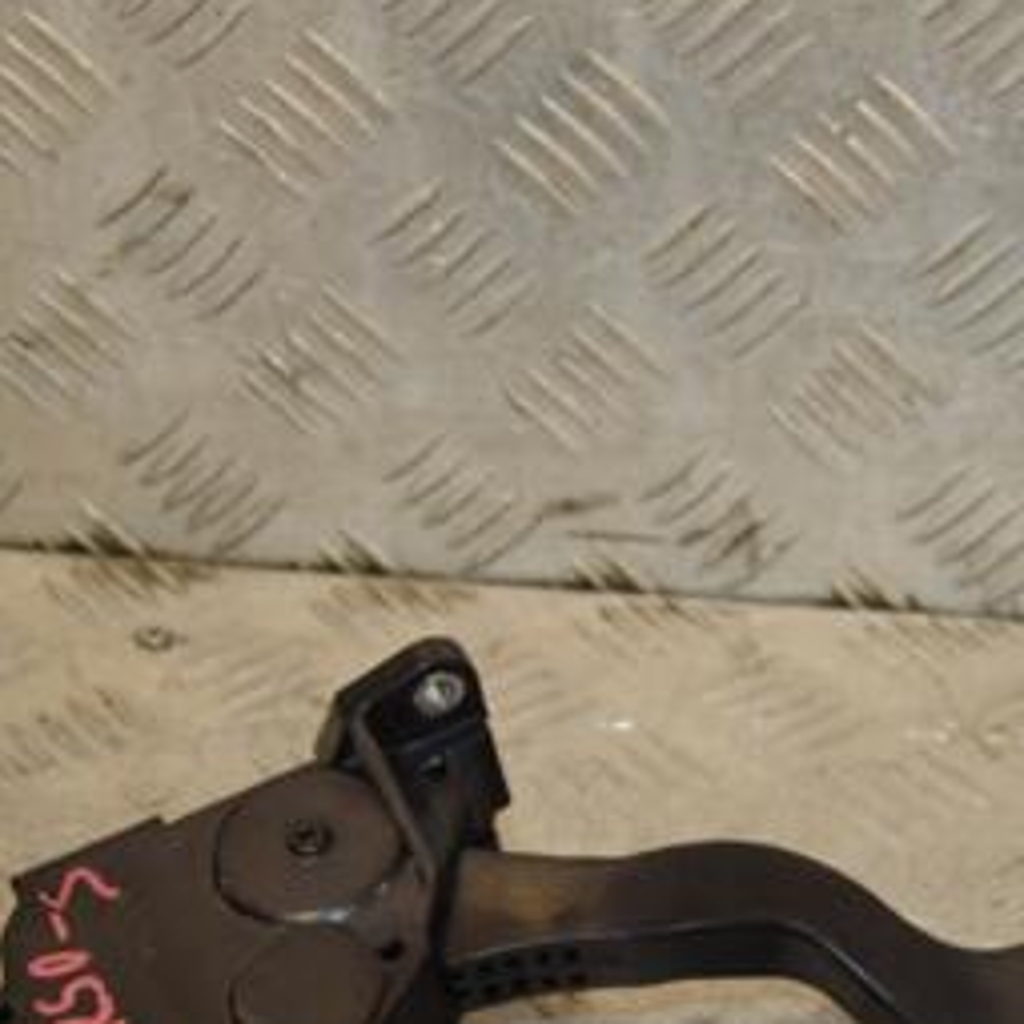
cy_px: 787
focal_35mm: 120
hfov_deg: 14.5
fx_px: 4016
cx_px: 815
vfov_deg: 14.5
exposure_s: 1/200
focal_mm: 40
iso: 800
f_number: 4.8
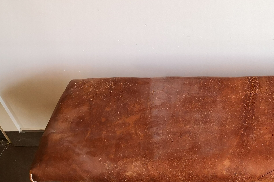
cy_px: 110
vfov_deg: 23.3
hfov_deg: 31.5
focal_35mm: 58
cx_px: 282
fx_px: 441
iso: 160
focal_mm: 3.95
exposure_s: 1/50
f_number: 1.6
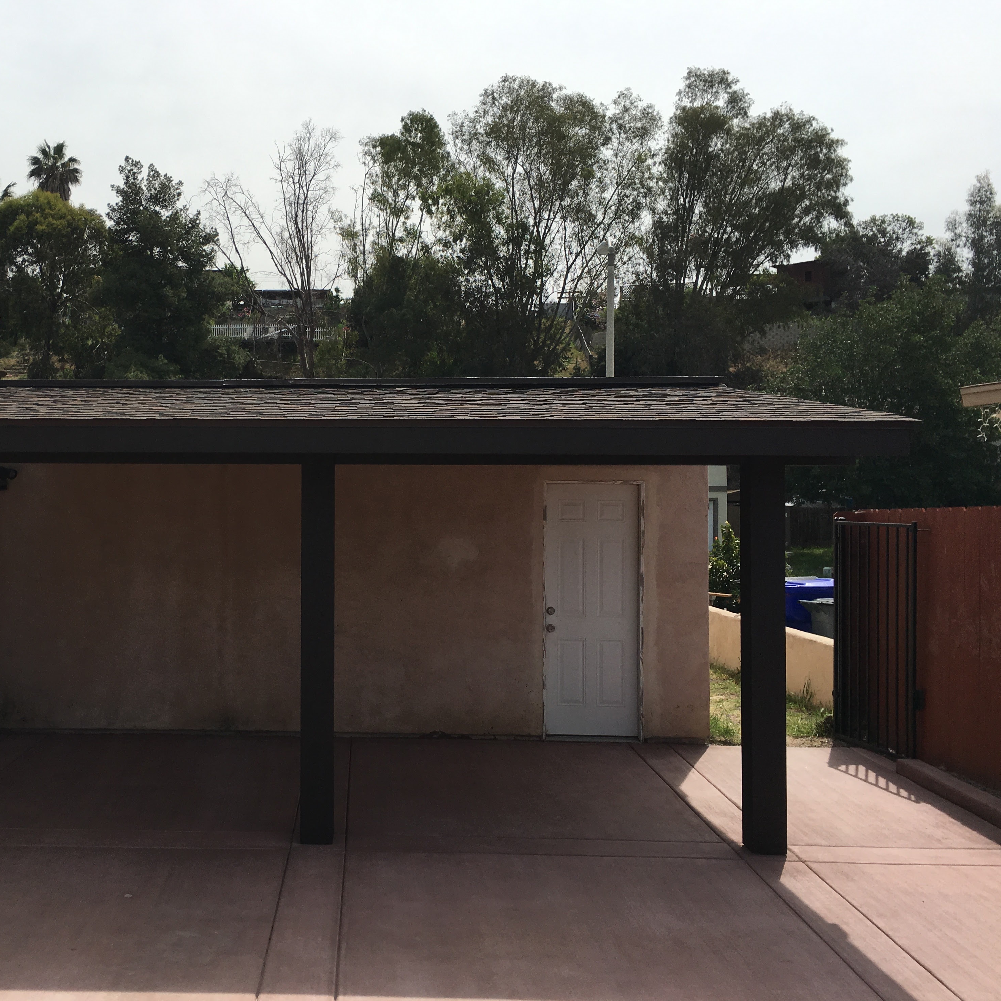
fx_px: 1145
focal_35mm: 35
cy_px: 510
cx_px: 318
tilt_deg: +1.5
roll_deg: -1.4
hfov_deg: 46.3
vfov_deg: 47.2
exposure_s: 1/2404
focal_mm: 4.15
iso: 25
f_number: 2.2
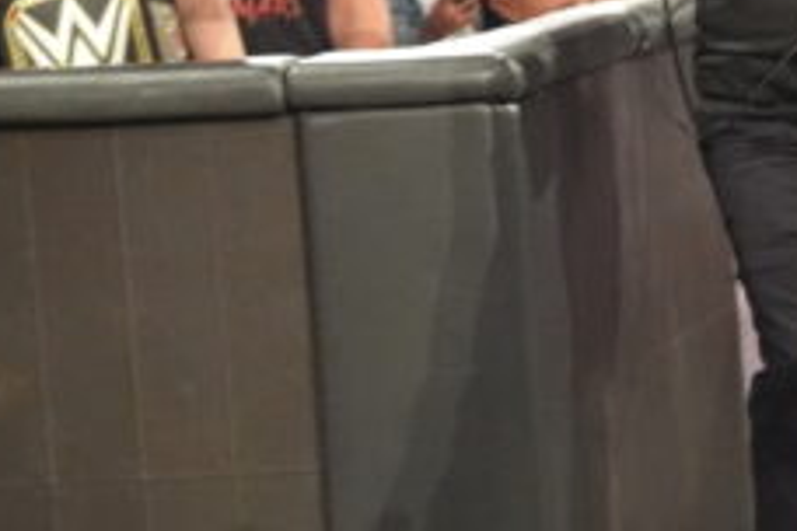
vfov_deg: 9.0
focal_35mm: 153
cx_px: 1293
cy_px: 162
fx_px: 3387
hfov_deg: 12.6
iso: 6400
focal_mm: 34
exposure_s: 1/640
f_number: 2.8
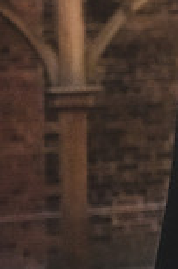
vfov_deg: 10.2
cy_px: -5
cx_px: 496
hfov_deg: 6.3
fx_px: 1497
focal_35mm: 201
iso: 5000
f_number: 2.8
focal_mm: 50
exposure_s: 1/125
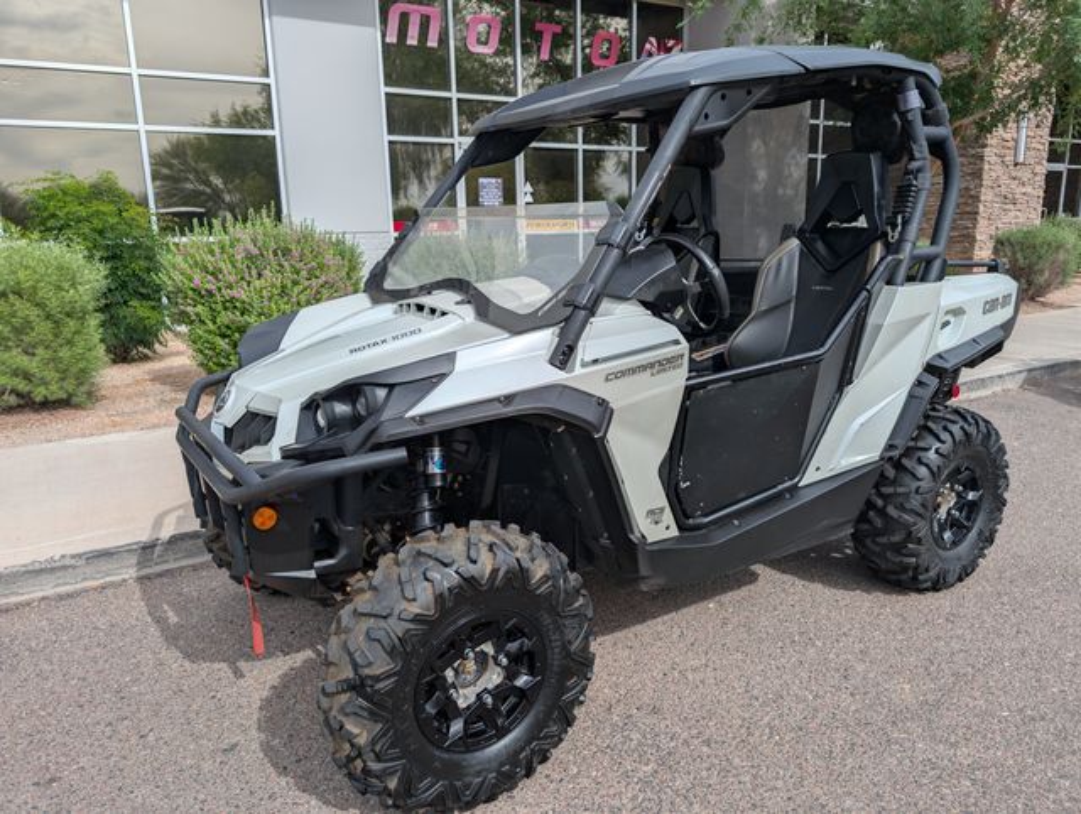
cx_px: 540
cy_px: 407
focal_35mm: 24
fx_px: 751
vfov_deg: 56.9
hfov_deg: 71.5
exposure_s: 1/1852
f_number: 1.68
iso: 21
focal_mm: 6.9
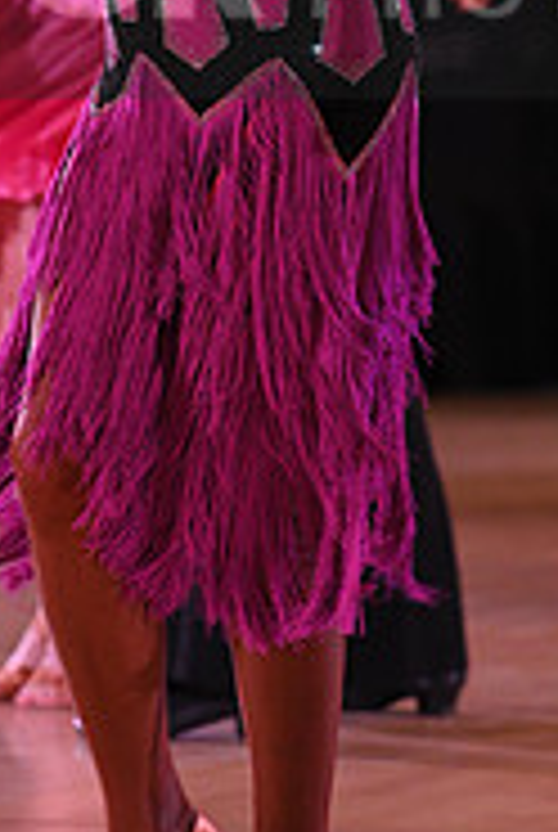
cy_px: -49
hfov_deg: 2.7
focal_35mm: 517
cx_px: 583
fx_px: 11975
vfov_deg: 4.0
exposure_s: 1/320
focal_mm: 165
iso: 1600
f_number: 5
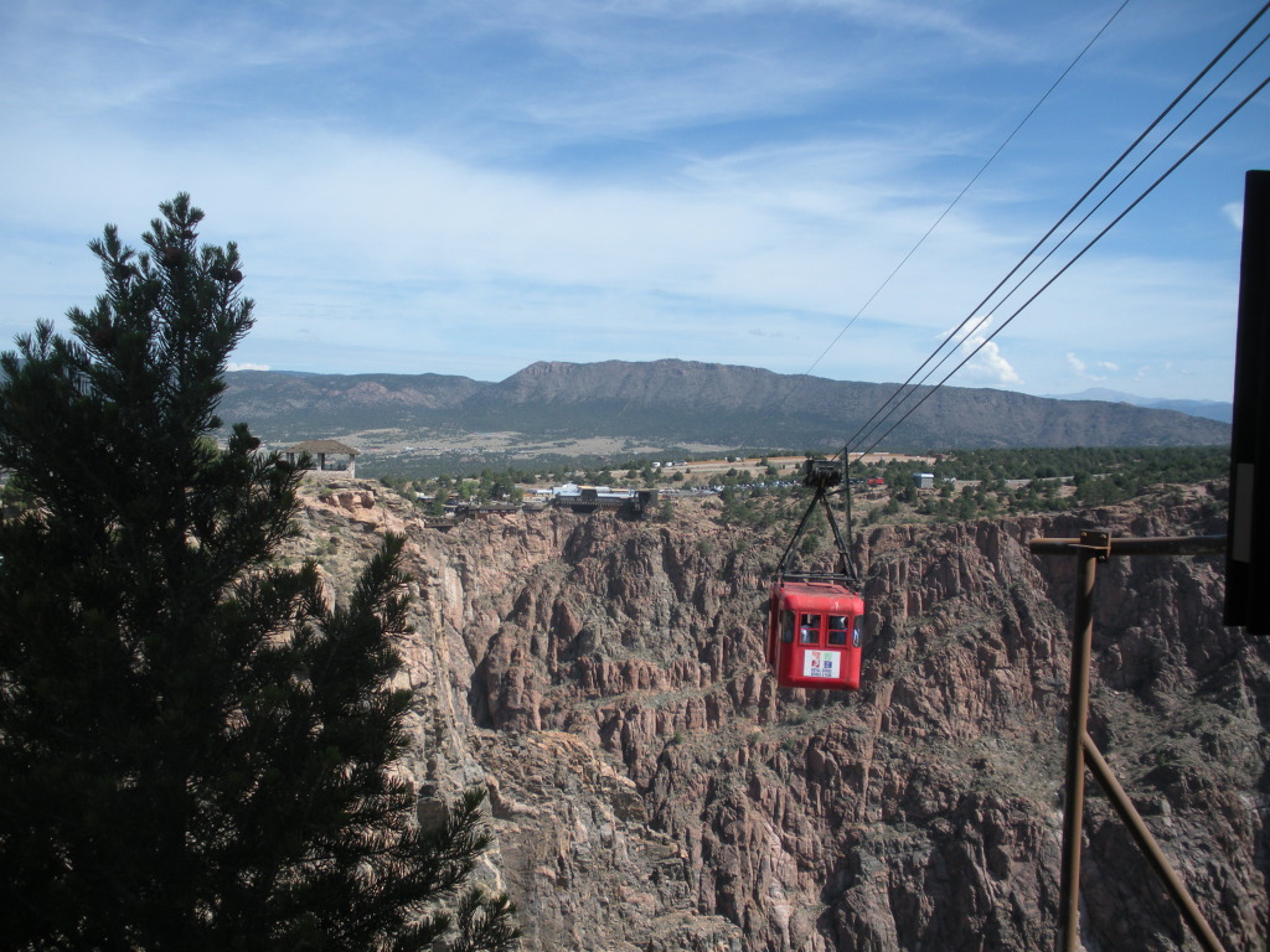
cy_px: 476
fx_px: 1321
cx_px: 635
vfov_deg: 39.7
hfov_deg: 51.4
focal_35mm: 36
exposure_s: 1/659
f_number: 3.5
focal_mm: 6.3
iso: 64
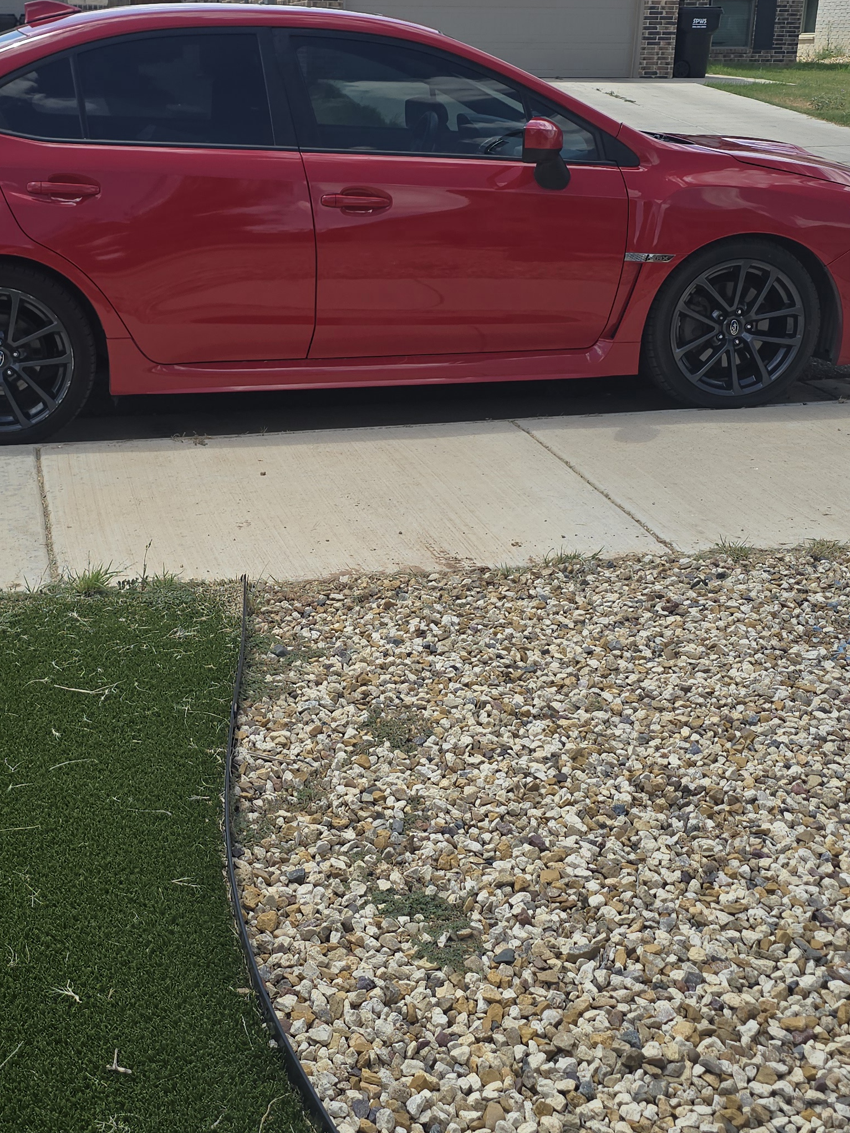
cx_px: 319
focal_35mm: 45
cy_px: 515
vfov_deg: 42.0
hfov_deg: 32.0
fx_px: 1473
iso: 12
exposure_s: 1/714
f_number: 1.7
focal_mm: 6.3
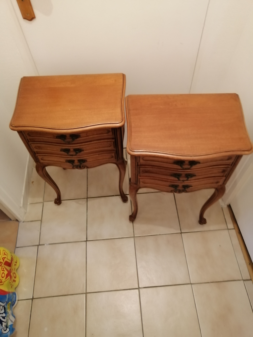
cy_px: 168
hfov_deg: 53.1
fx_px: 253
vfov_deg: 67.3
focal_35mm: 26
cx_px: 126
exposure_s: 1/25
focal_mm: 3.96
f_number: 1.8
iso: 400
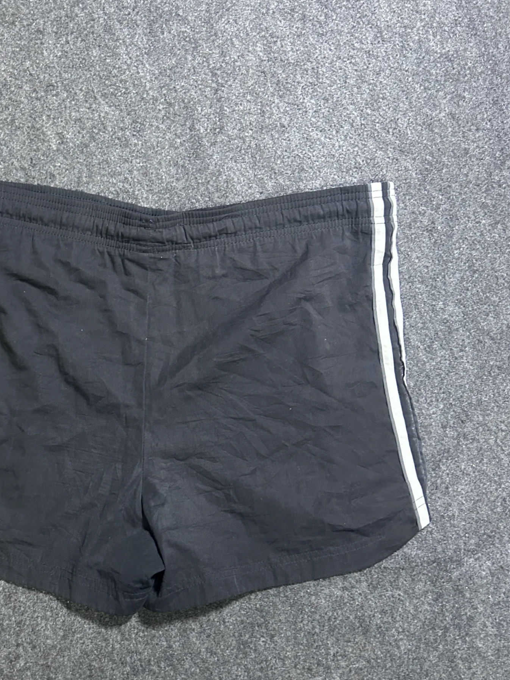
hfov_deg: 38.1
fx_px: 727
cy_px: 429
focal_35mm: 37
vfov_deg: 49.6
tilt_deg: -62.4
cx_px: 158
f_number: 1.5
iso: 500
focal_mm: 5.7
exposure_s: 1/33
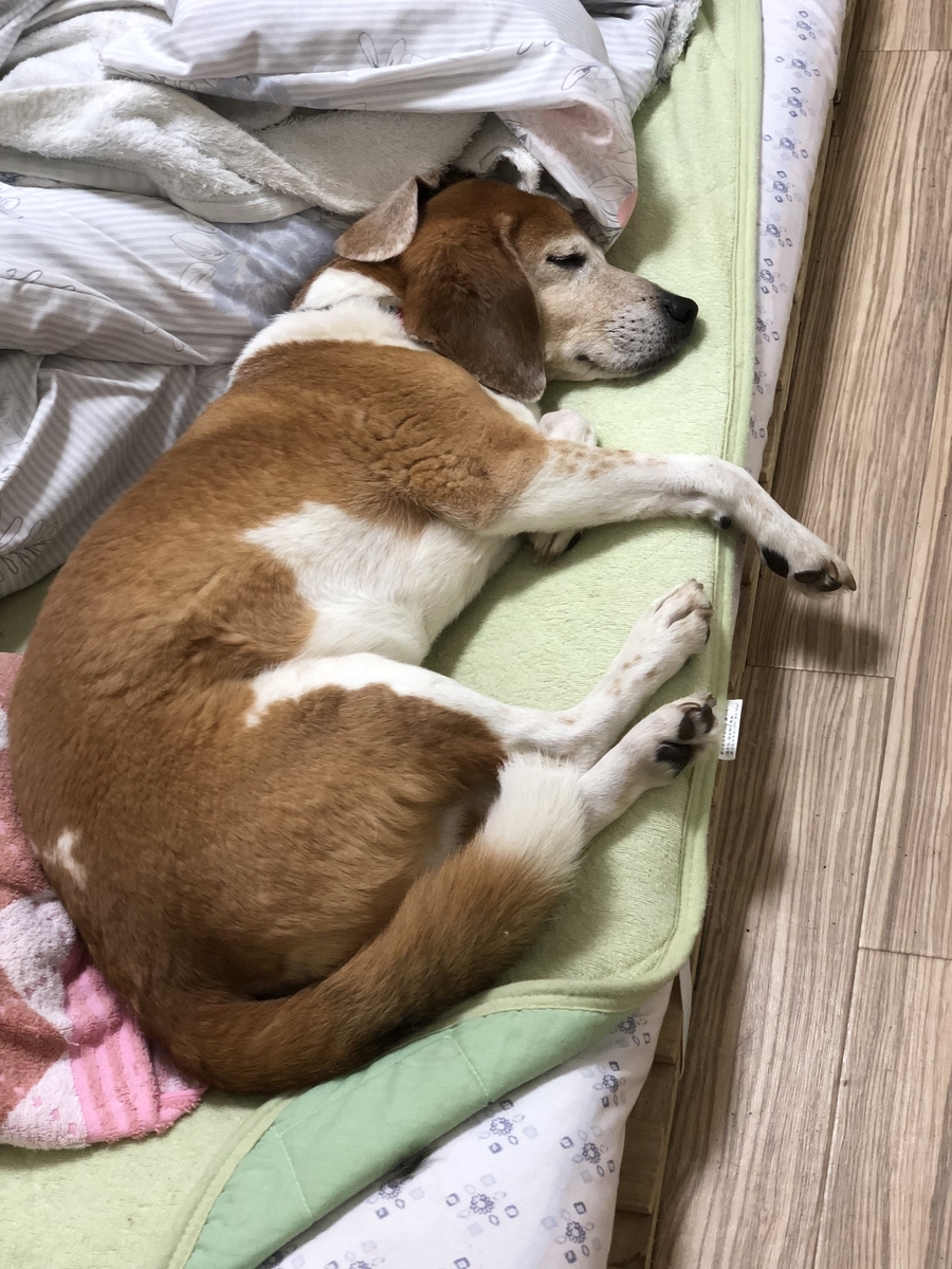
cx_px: 476
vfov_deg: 36.8
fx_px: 1907
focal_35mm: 52
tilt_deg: -52.7
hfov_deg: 28.0
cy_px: 634
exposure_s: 1/33
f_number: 2.4
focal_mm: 6
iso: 125
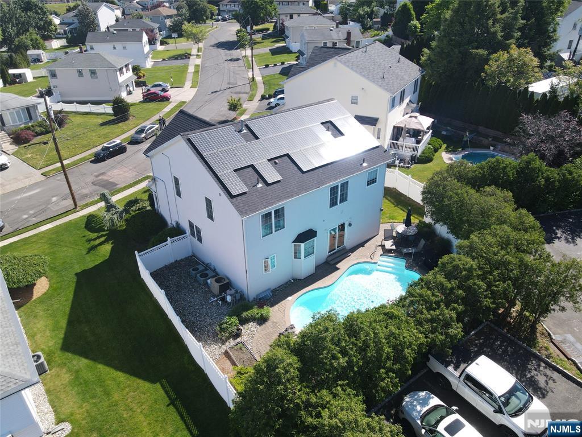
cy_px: 218
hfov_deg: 71.6
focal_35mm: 24
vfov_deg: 56.8
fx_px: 404
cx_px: 291
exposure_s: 1/350
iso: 110
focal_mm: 4.5
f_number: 2.8
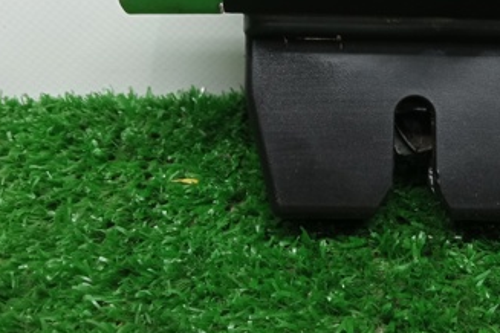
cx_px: 387
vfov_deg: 23.9
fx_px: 764
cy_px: 31
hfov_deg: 35.3
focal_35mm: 55
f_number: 2.2
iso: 312
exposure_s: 1/33.3
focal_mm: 3.79
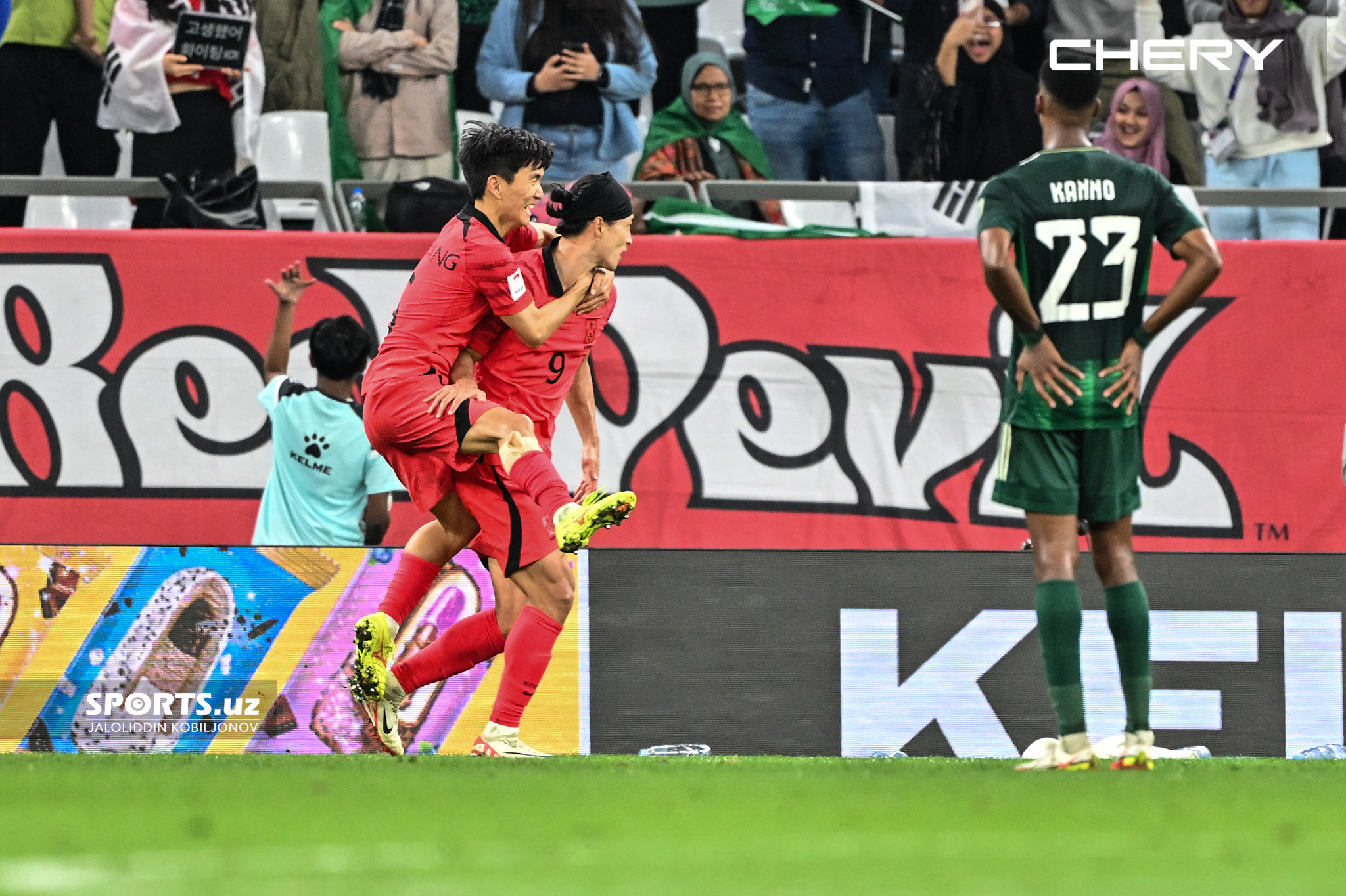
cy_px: 448
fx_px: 14953
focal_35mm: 400
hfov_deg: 5.2
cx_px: 673
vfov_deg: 3.4
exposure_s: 1/1000
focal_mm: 400
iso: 1600
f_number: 2.8
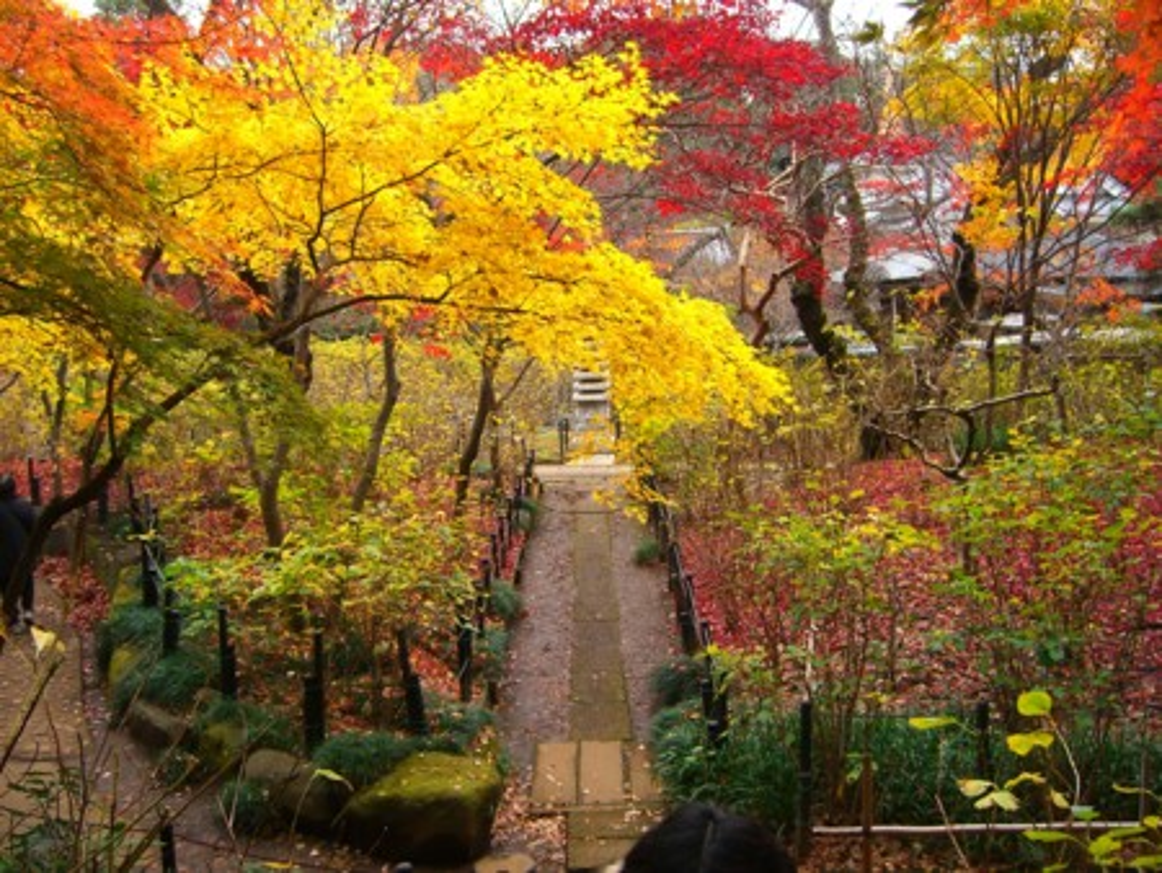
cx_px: 581
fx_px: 1276
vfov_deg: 37.8
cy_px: 436
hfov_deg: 49.0
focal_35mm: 38
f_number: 2.8
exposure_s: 1/125
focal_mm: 7.9
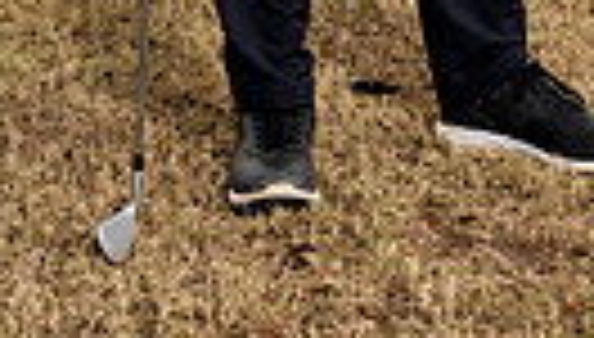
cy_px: -523
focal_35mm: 153
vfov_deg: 7.4
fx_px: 2416
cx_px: 306
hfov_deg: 14.0
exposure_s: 1/250
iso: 100
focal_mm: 43
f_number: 8
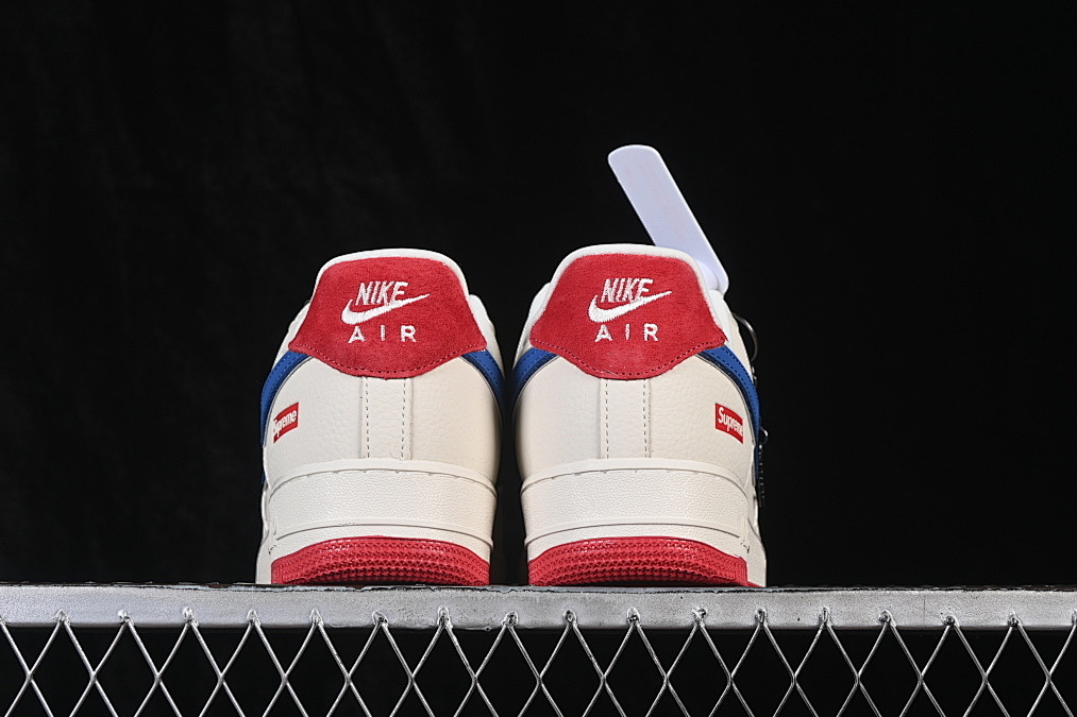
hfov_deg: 25.4
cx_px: 522
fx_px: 2393
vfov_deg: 17.1
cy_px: 348
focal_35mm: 80
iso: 160
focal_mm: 50
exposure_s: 1/80
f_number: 8
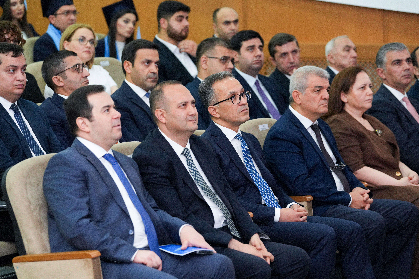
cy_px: 140
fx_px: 1420
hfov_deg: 16.8
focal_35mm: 122
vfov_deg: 11.2
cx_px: 210
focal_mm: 122
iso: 2500
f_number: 4
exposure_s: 1/160
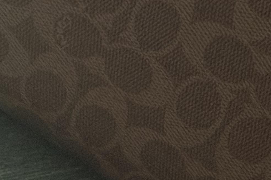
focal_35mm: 206
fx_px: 1550
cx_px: 283
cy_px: 19
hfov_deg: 9.9
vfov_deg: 6.7
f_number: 1.78
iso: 640
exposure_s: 1/30
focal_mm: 6.76
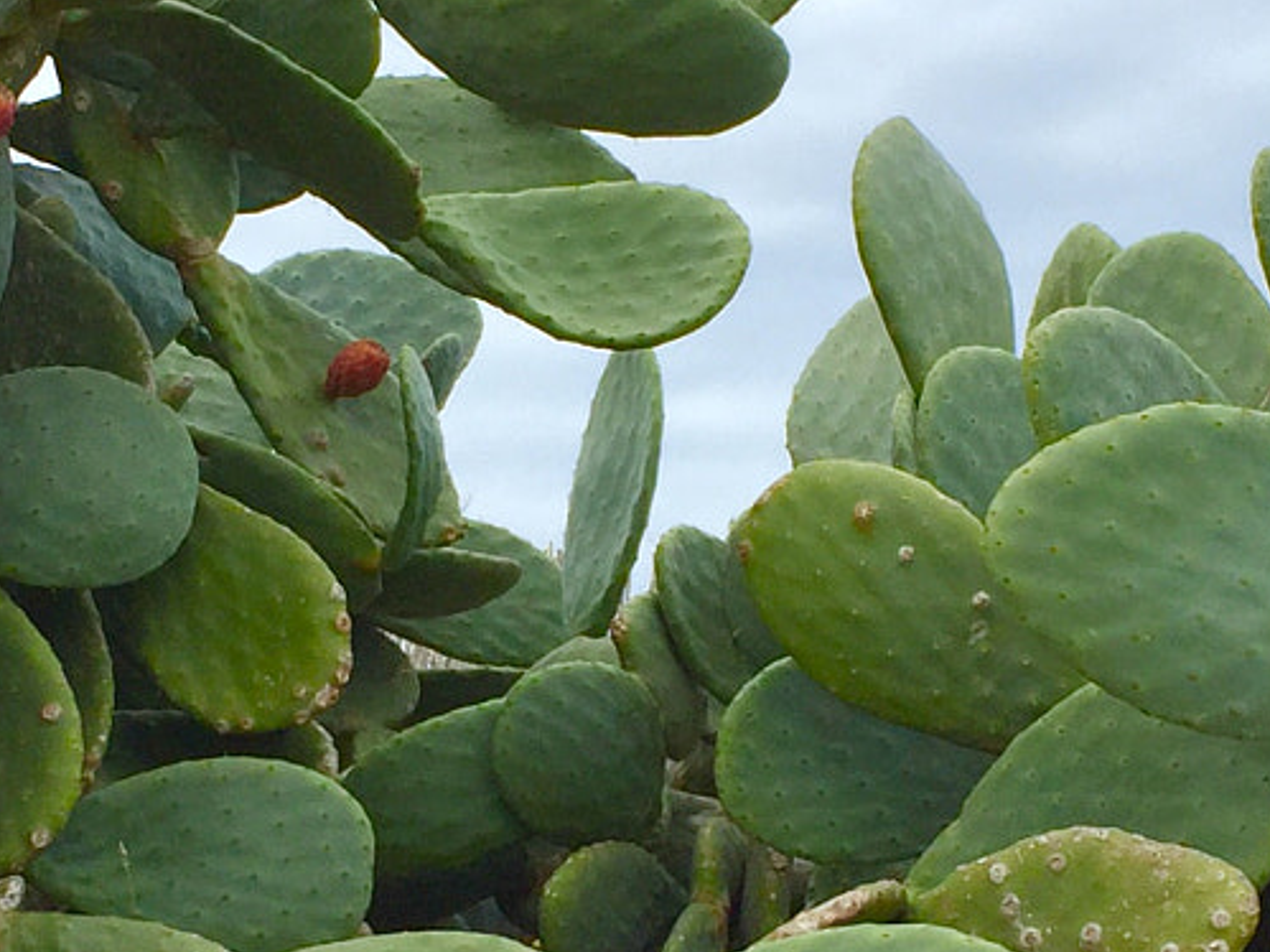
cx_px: 611
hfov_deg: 21.1
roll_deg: +3.5
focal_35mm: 93
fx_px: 3411
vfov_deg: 15.8
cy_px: 709
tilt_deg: +7.7
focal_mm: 4.15
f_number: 2.2
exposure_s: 1/1041
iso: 32
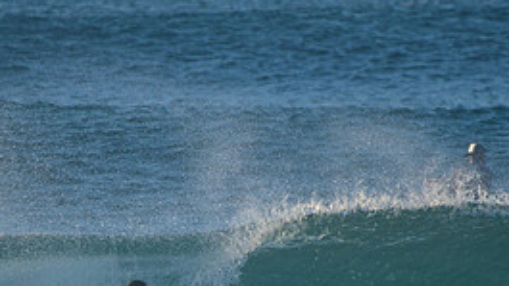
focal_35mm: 1147
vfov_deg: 1.1
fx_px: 15479
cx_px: 232
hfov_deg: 1.9
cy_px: 329
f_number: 5.6
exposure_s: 1/2000
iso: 560
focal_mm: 500
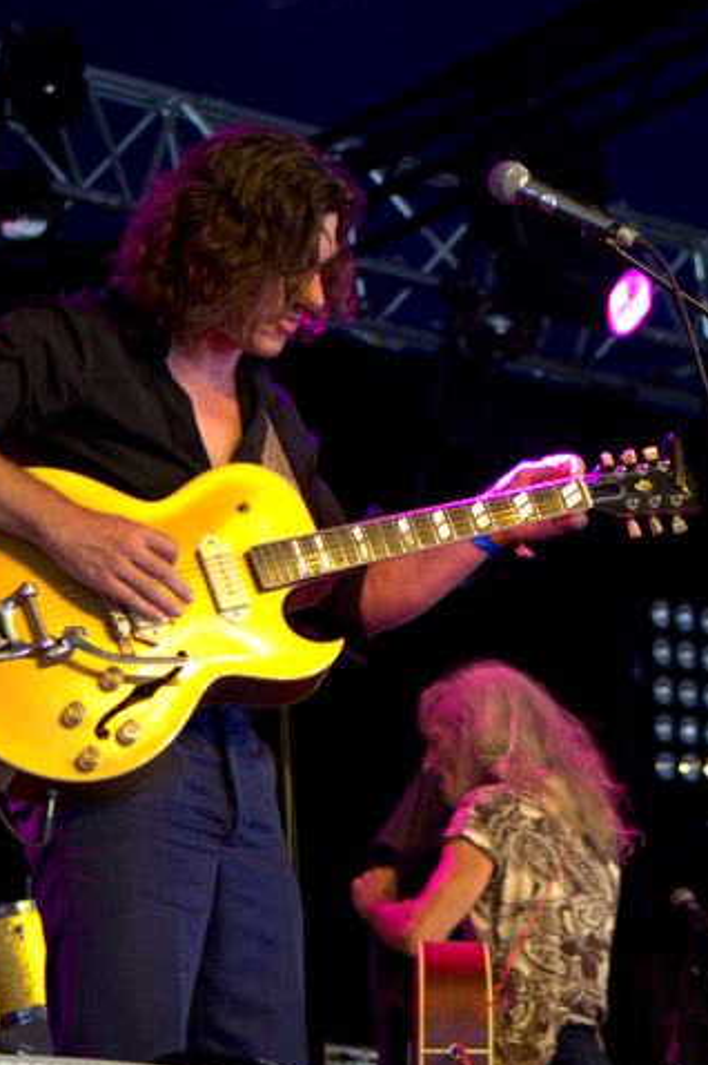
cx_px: 365
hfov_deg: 8.7
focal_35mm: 158
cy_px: 579
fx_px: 4667
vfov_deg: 13.0
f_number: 4
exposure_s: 1/125
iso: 2500
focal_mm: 70
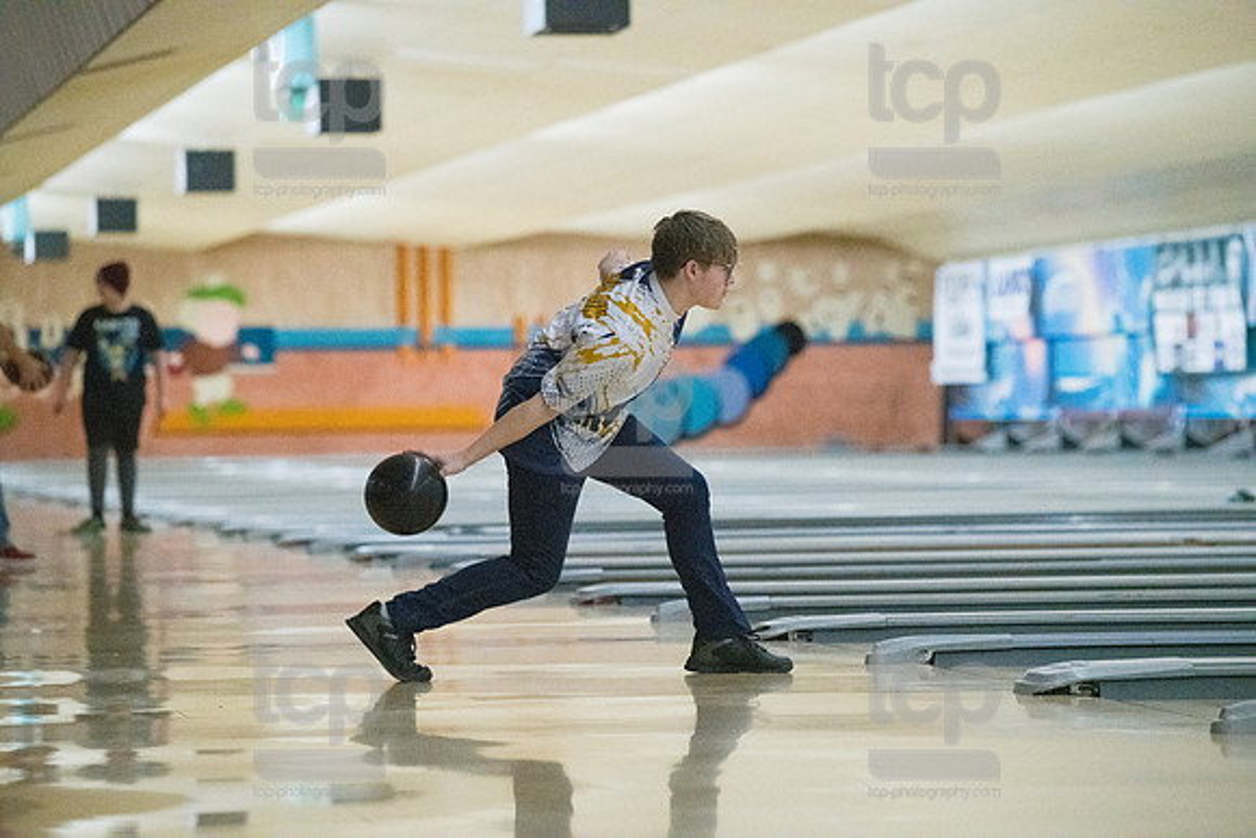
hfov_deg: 12.8
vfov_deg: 8.6
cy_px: 419
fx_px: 5583
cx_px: 628
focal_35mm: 160
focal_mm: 160
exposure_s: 1/1000
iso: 10000
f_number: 4
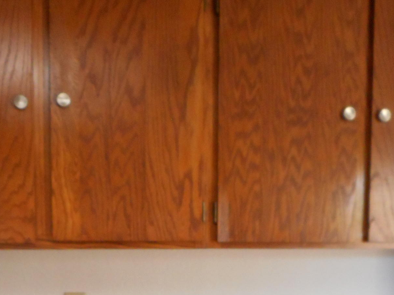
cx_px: 173
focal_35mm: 62
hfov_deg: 31.2
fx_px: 706
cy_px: 329
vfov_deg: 22.3
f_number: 3.7
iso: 400
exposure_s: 1/25
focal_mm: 4.5
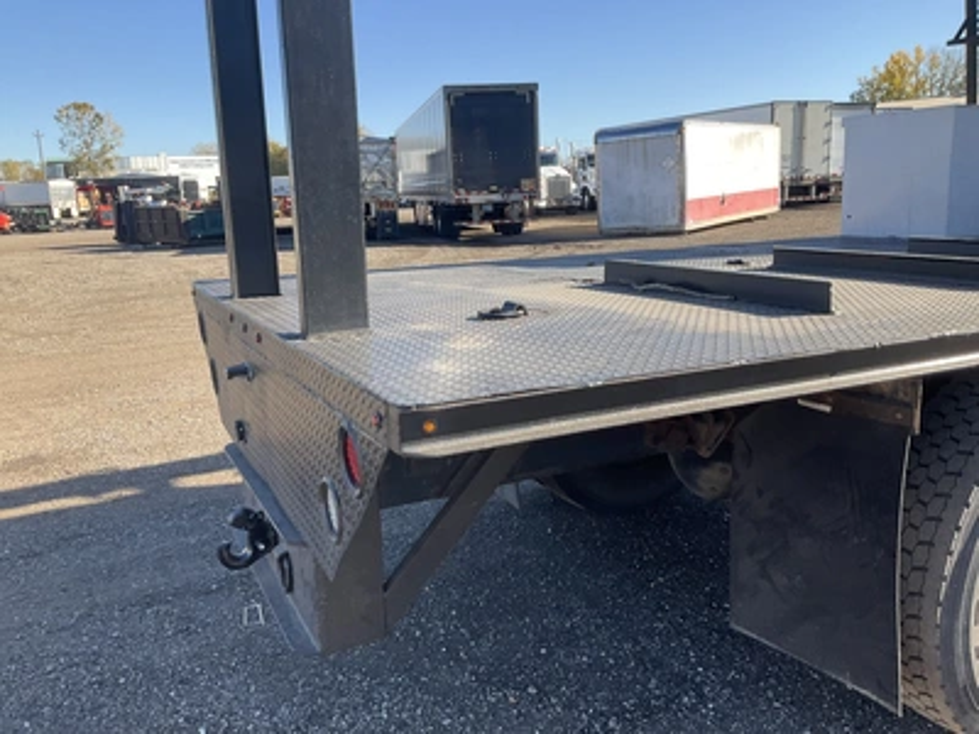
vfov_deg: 48.2
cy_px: 367
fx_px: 820
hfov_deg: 61.7
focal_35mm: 29
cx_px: 490
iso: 25
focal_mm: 3
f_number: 1.8
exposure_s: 1/394
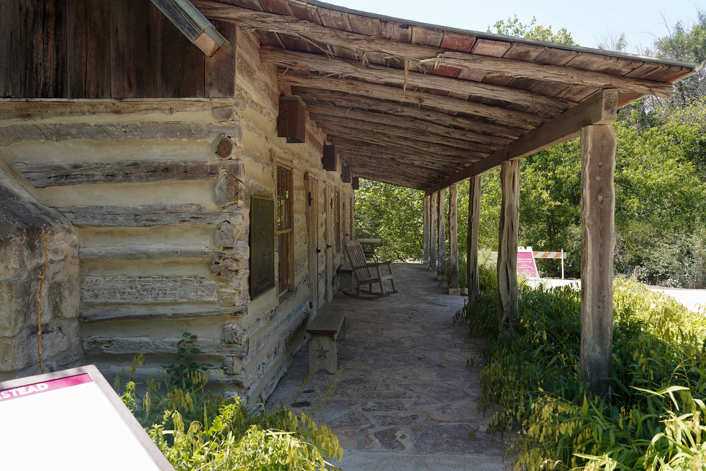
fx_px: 549
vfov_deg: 46.4
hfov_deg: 65.5
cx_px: 353
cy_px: 236
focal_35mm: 28
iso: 100
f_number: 6.3
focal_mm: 28
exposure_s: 1/100
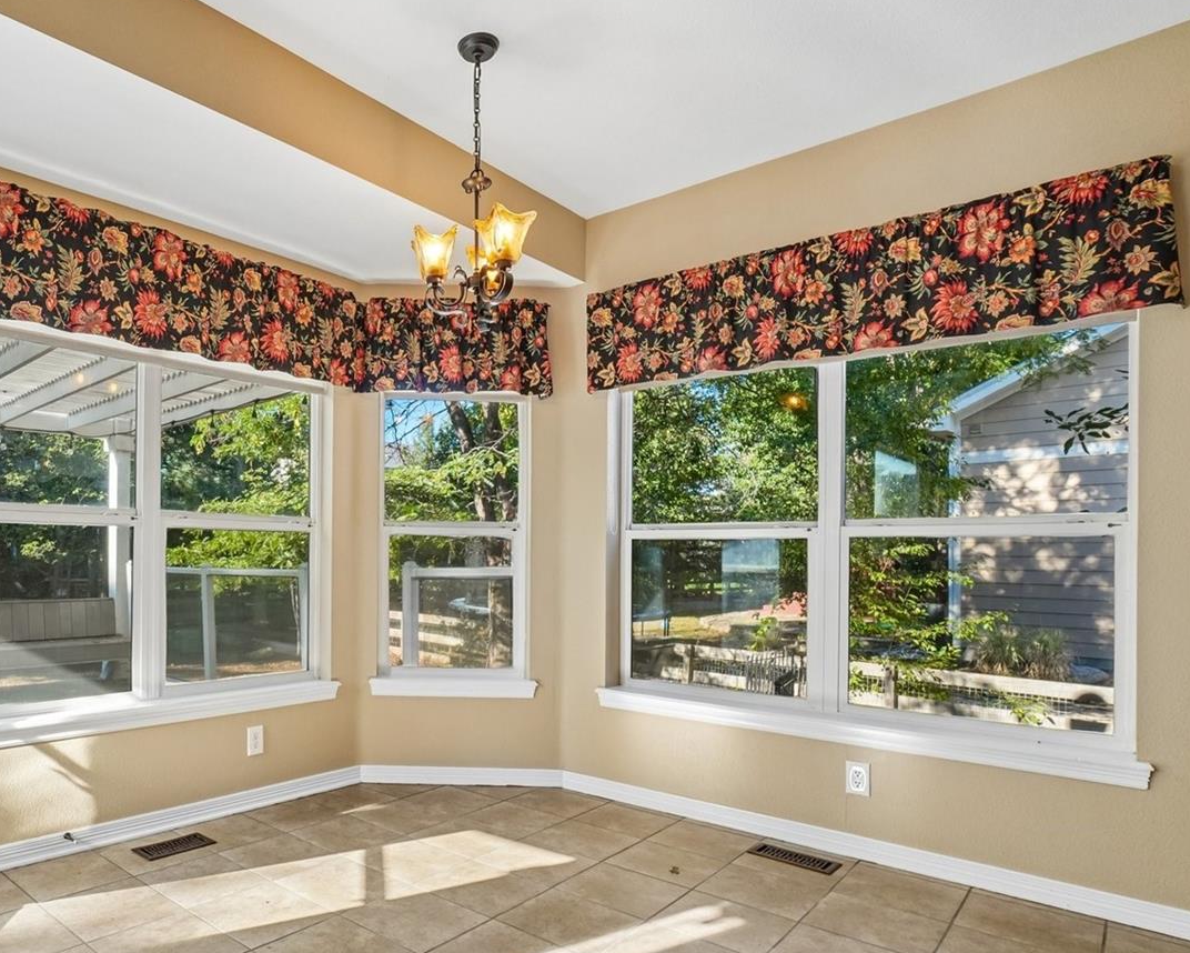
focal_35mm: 21
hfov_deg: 73.9
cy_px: 559
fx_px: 740
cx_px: 349
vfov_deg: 65.1
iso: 400
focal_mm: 10
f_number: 8
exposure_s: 1/80
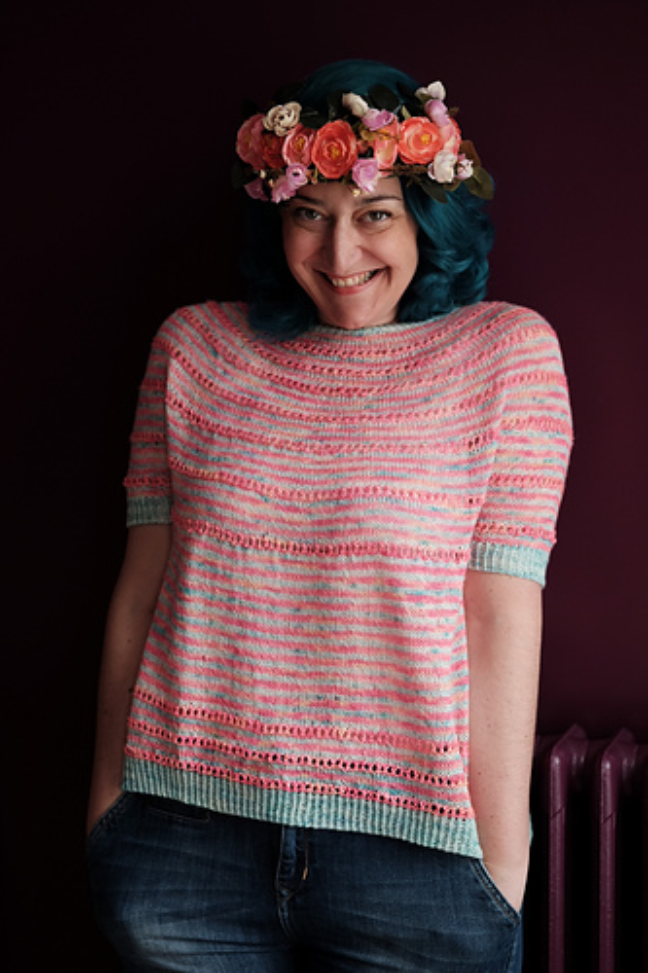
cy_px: 486
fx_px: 2026
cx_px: 324
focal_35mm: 75
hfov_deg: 18.2
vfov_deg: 27.0
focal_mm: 50
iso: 200
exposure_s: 1/250
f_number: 2
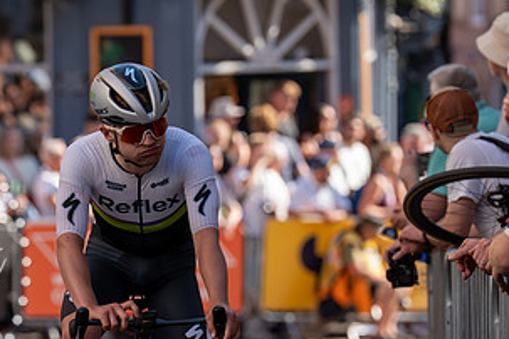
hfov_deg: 5.7
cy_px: 179
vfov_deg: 3.8
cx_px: 134
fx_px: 5090
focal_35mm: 360
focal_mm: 188
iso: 320
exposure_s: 1/1000
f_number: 4
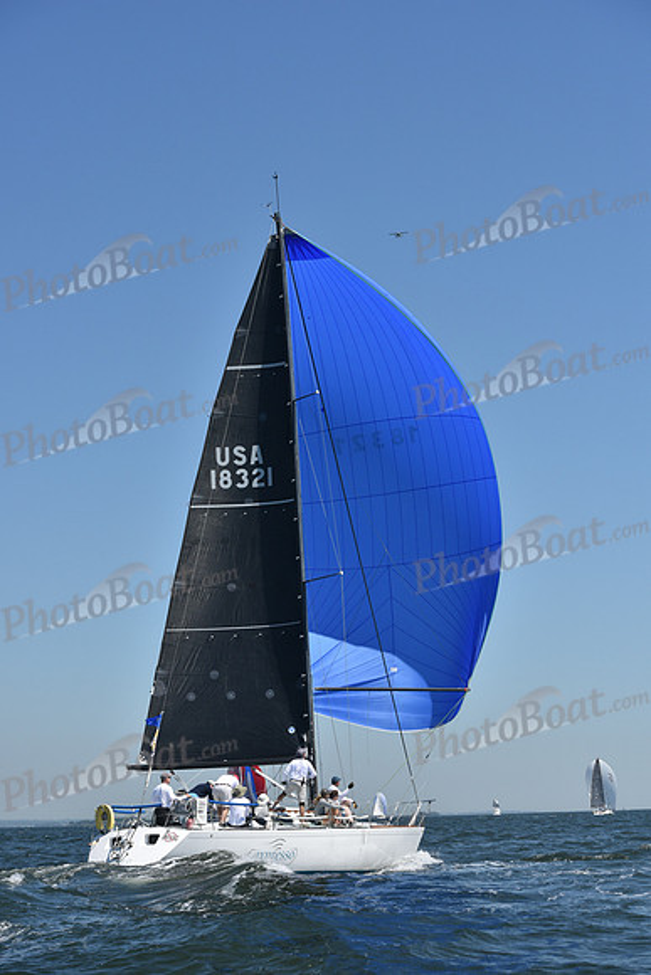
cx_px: 326
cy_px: 488
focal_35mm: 70
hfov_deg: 19.5
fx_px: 1897
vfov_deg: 28.8
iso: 250
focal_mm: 70
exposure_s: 1/1250
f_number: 8
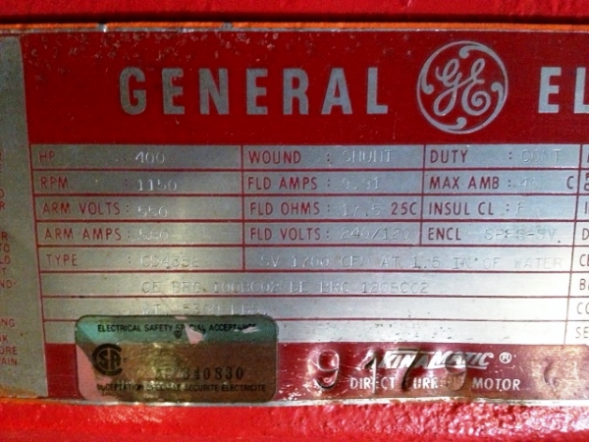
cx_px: 294
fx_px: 596
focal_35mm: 35
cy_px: 221
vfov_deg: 40.7
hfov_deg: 52.6
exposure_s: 1/15
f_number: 2.4
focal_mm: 4.28
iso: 640
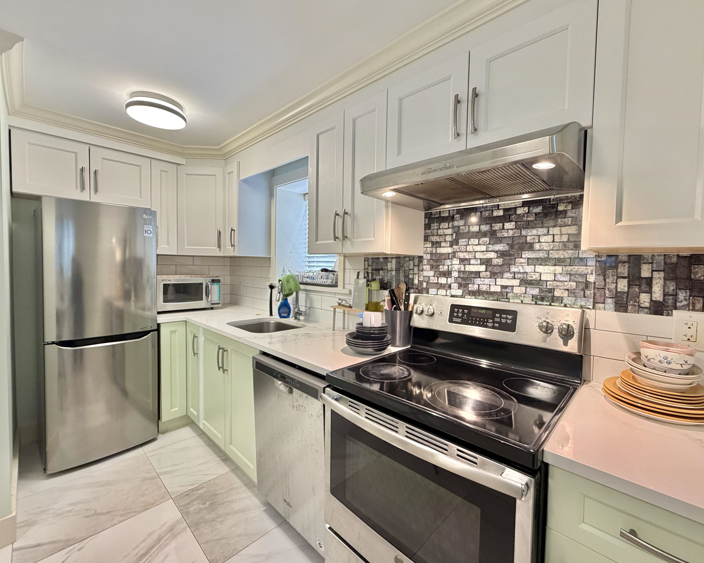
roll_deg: -0.3
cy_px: 277
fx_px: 313
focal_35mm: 15
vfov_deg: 84.0
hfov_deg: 96.7
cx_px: 372
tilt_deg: -2.4
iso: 320
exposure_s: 1/60
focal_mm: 2.22
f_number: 2.2
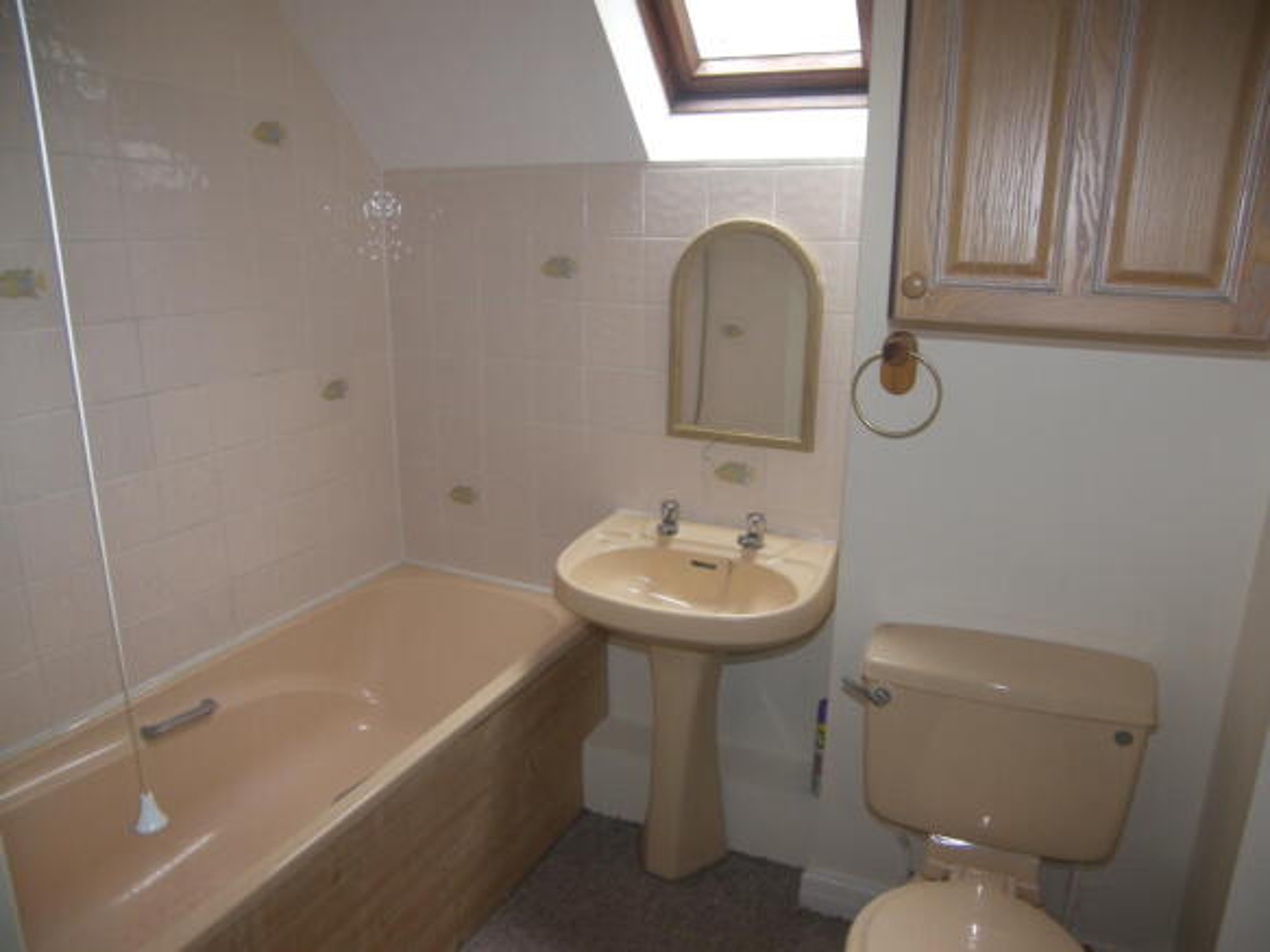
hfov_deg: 71.6
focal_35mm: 24
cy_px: 476
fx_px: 880
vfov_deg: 56.8
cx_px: 635
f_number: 2.8
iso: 100
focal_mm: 5
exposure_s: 1/30
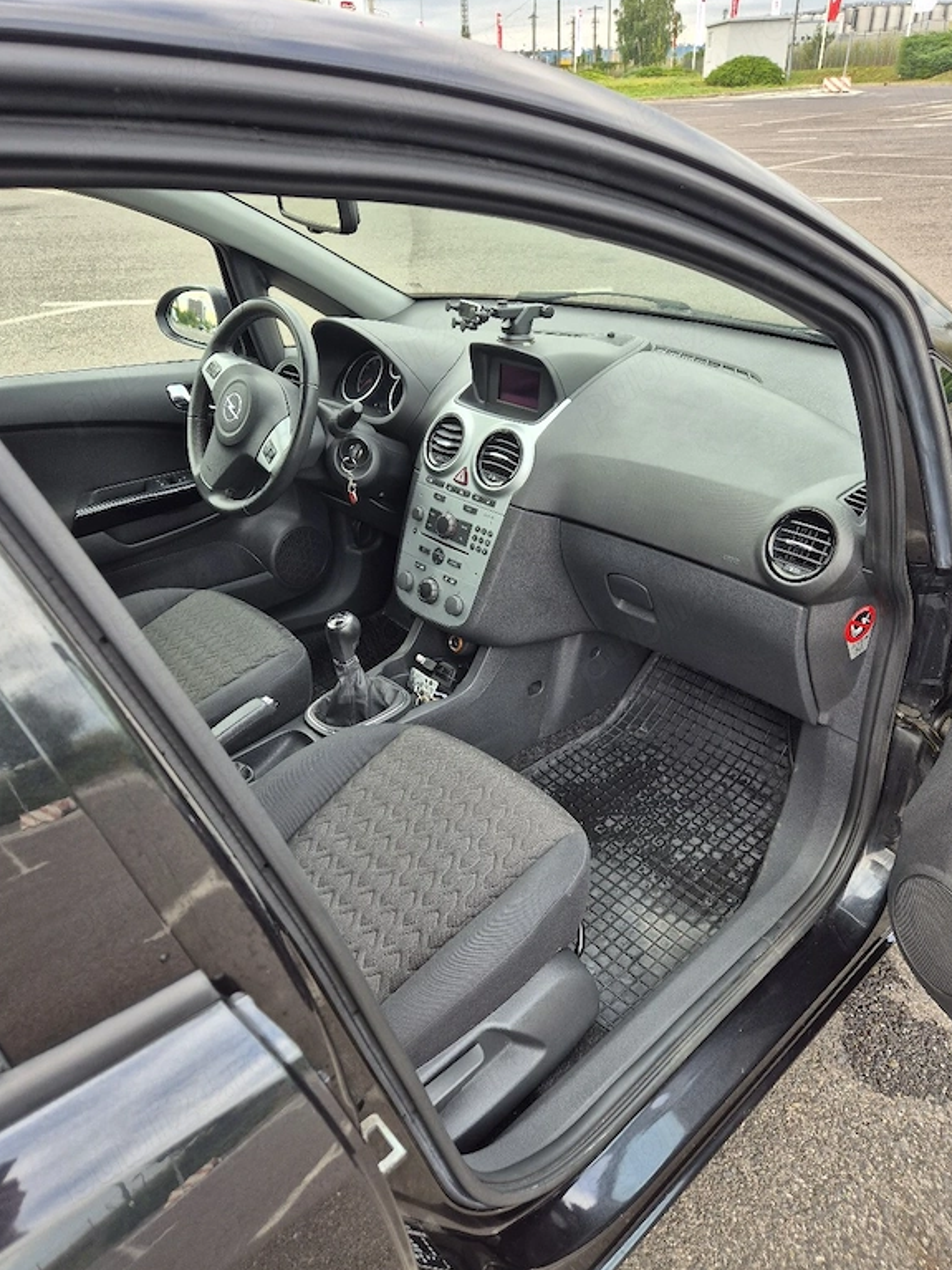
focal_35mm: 24
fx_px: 880
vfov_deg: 71.6
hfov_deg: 56.8
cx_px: 492
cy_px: 644
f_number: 1.8
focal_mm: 5.4
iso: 25
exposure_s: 1/182
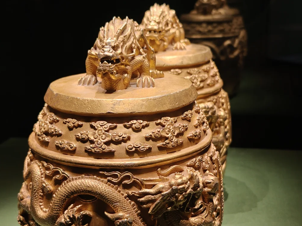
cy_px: 123
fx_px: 523
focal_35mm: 60
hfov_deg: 32.2
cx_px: 158
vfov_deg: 24.4
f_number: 1.8
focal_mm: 8.67
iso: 640
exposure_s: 1/100
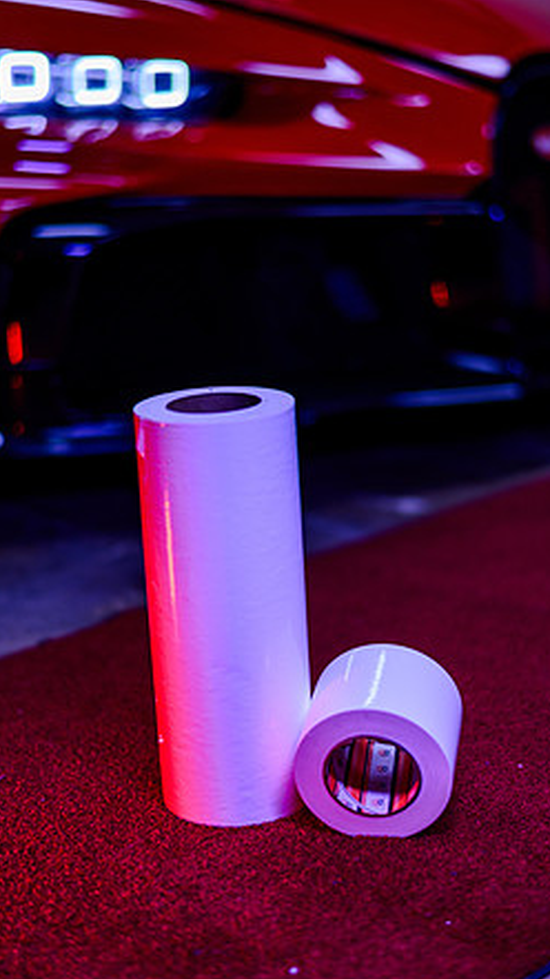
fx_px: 1608
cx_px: 310
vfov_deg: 33.8
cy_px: 497
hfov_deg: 19.4
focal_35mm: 62
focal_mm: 58
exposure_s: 1/125
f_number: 1.4
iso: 400
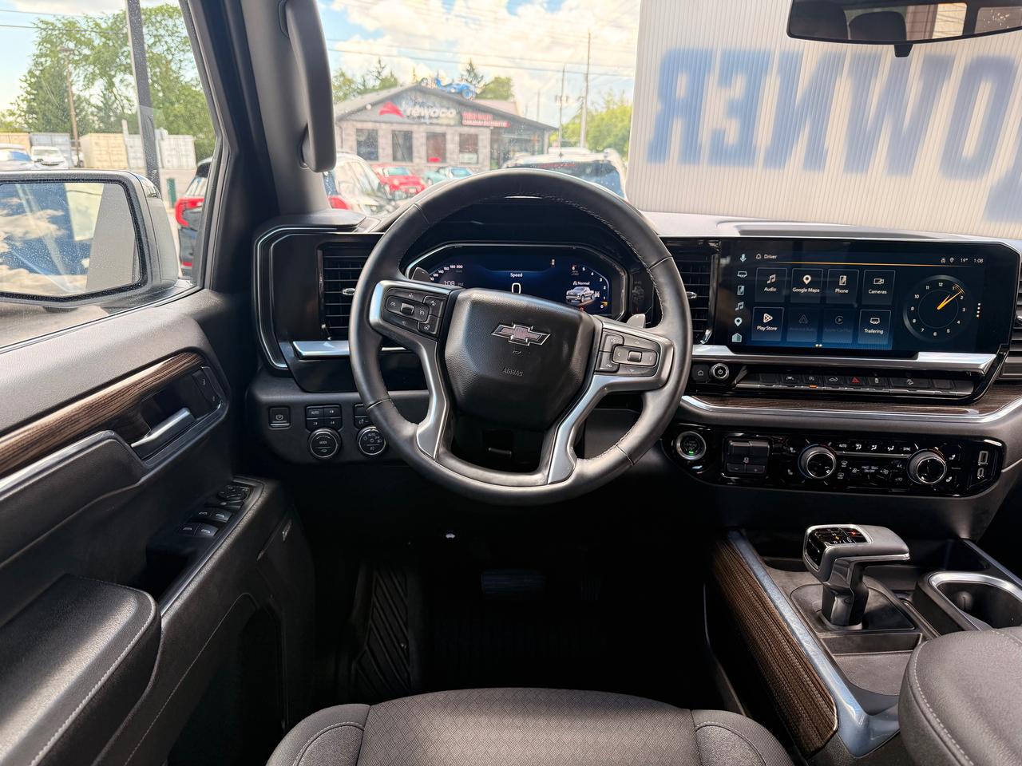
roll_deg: -1.8
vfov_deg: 56.8
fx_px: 709
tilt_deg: -17.1
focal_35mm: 24
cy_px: 383
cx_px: 511
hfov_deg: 71.6
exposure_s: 1/235
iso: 100
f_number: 1.78
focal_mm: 6.76
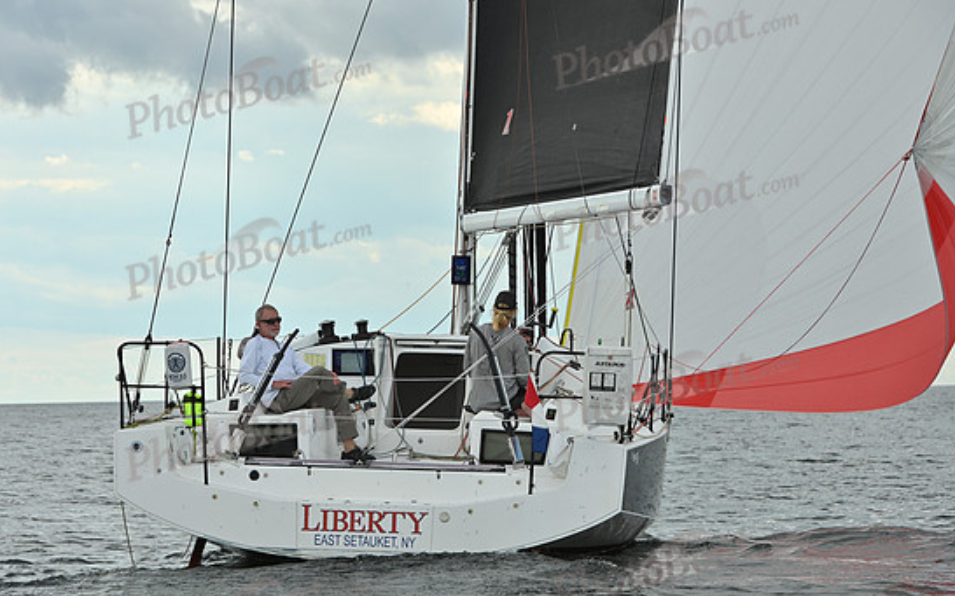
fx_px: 4372
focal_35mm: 168
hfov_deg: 12.5
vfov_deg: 7.8
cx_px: 464
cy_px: 321
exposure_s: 1/800
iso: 250
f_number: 9
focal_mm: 155
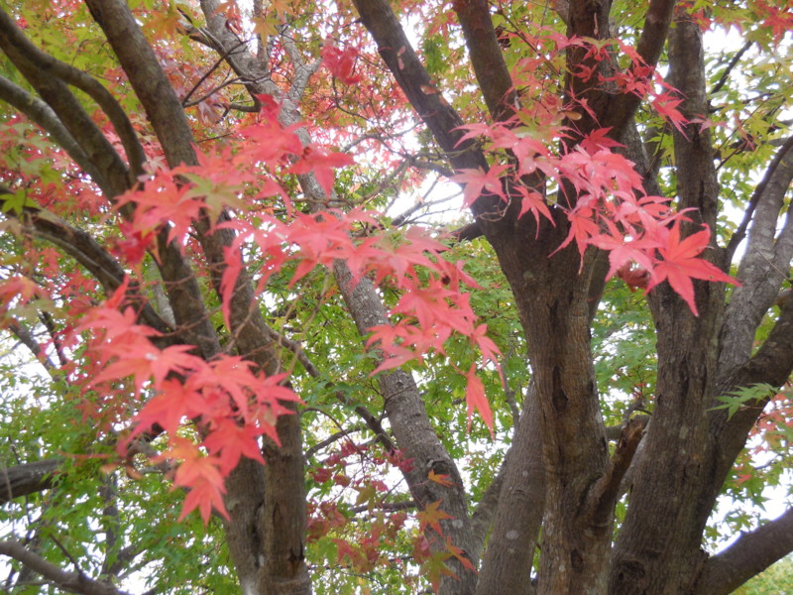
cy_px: 298
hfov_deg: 36.2
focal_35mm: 53
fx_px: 1214
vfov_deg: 27.5
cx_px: 396
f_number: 4
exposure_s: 1/50
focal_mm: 9.4
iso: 125
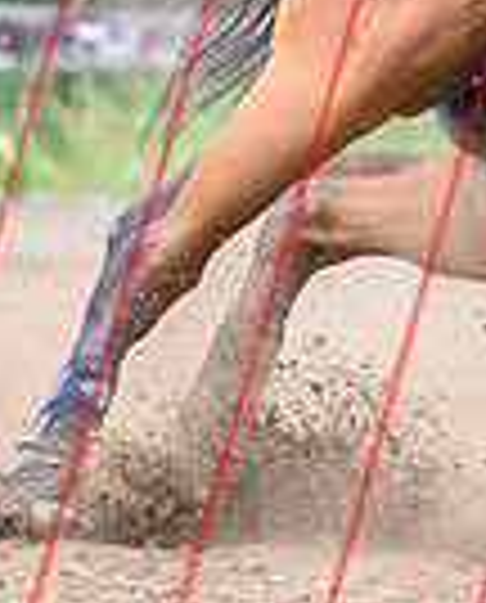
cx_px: 977
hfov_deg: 2.0
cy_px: -365
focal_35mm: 769
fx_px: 13764
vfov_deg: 2.5
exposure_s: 1/1600
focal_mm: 120
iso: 2800
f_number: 3.2
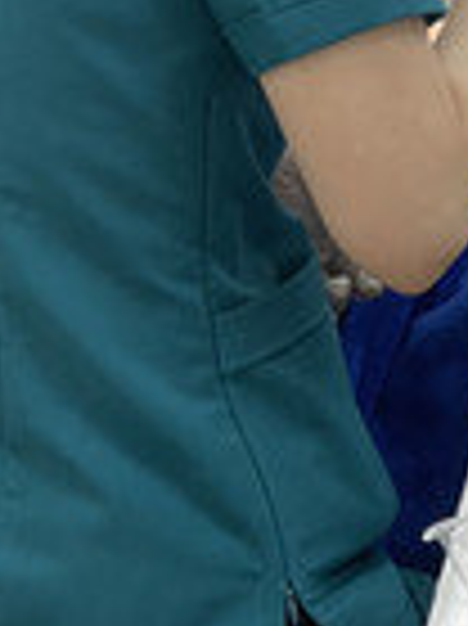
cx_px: 479
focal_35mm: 231
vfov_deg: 8.5
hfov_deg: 6.4
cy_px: -189
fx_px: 4170
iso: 80
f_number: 2.2
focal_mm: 7.5
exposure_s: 1/100
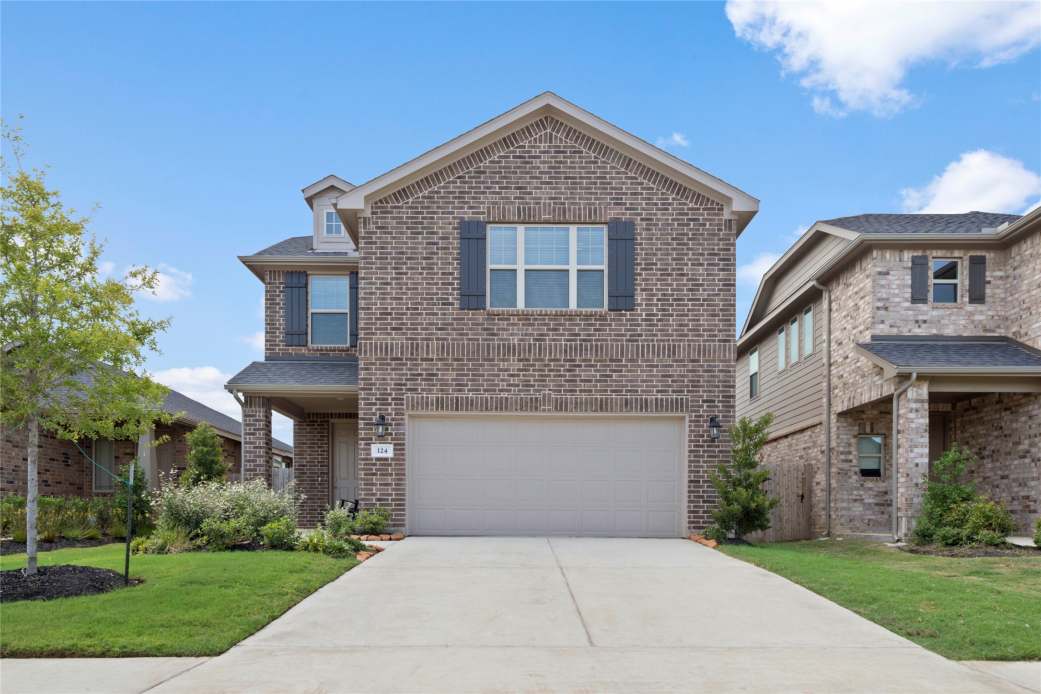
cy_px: 347
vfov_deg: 53.1
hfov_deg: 73.7
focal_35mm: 24
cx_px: 520
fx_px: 694
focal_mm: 24
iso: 100
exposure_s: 1/10
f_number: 11
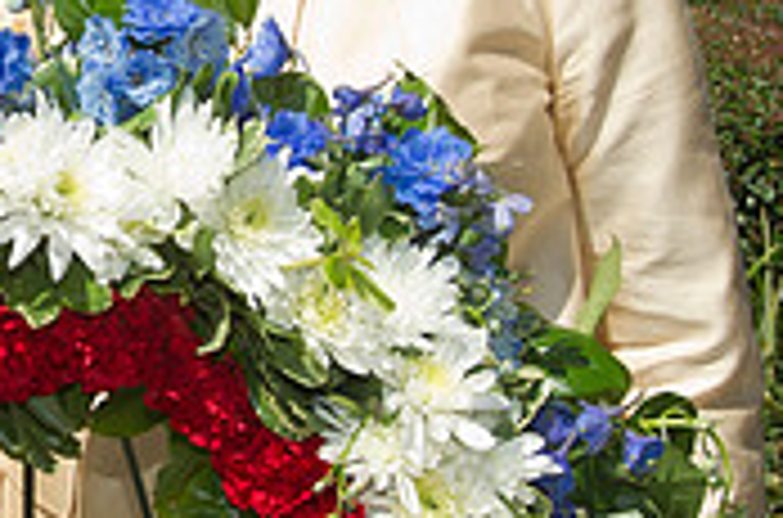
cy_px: 23
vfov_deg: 11.5
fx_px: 2538
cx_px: -130
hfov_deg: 16.9
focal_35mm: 117
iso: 200
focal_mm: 35
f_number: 10
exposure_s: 1/250
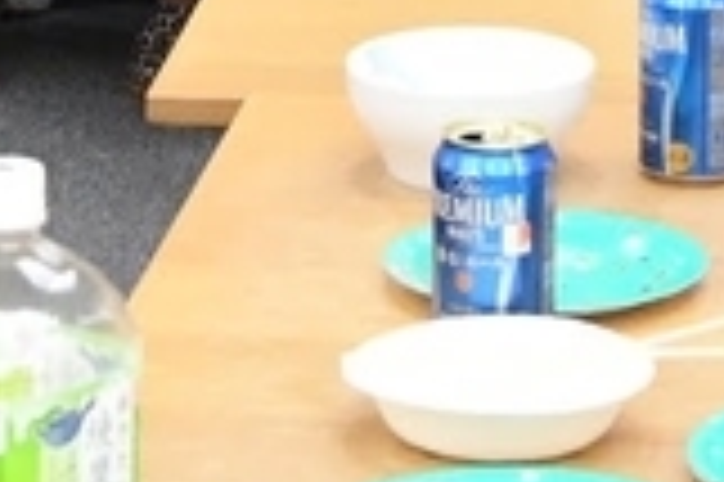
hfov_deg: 6.6
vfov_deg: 4.2
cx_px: 621
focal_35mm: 314
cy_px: -1068
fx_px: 6308
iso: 8000
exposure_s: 1/125
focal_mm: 42
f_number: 9
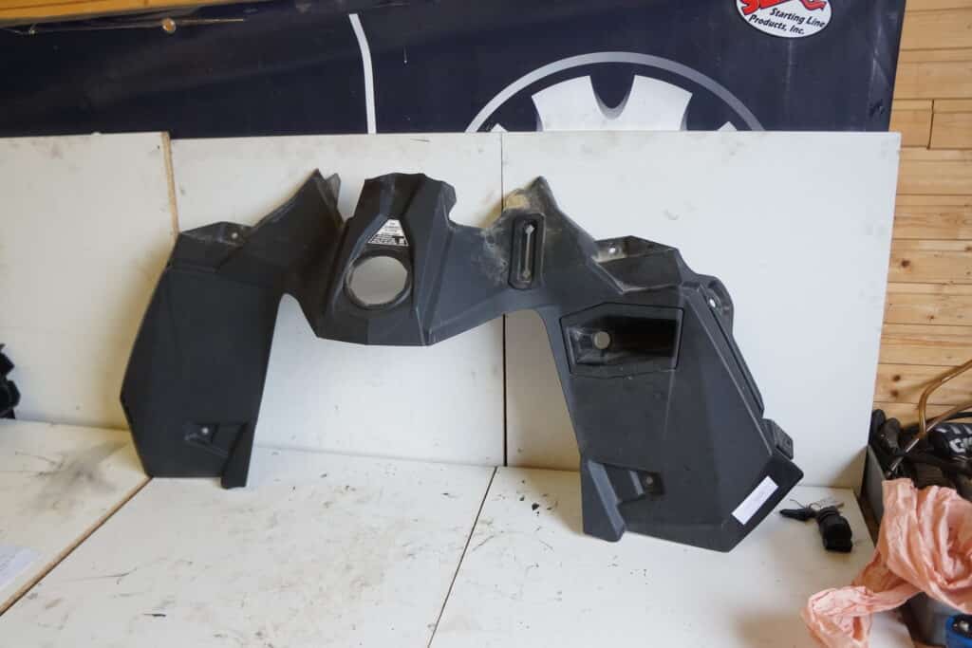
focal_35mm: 27
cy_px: 324
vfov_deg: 47.9
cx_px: 486
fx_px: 729
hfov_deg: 67.4
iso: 500
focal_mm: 18
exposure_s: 1/60
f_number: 4
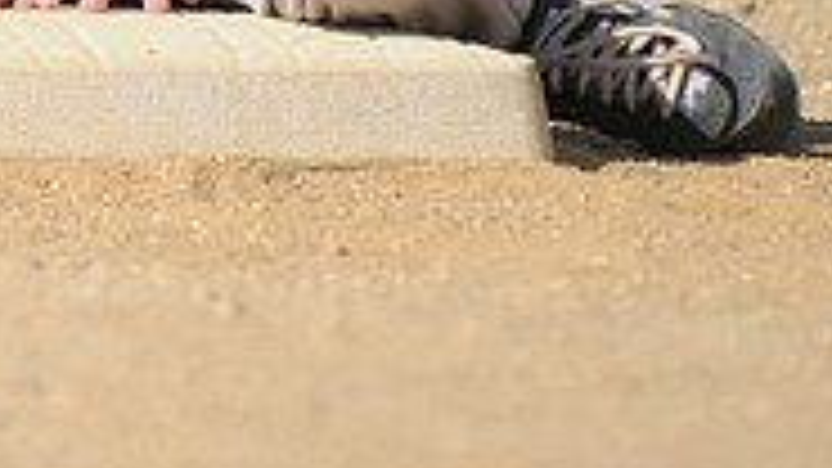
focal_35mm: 1424
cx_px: 173
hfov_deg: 1.5
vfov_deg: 0.9
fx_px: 31411
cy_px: -572
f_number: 4
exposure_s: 1/5000
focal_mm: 290
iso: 640
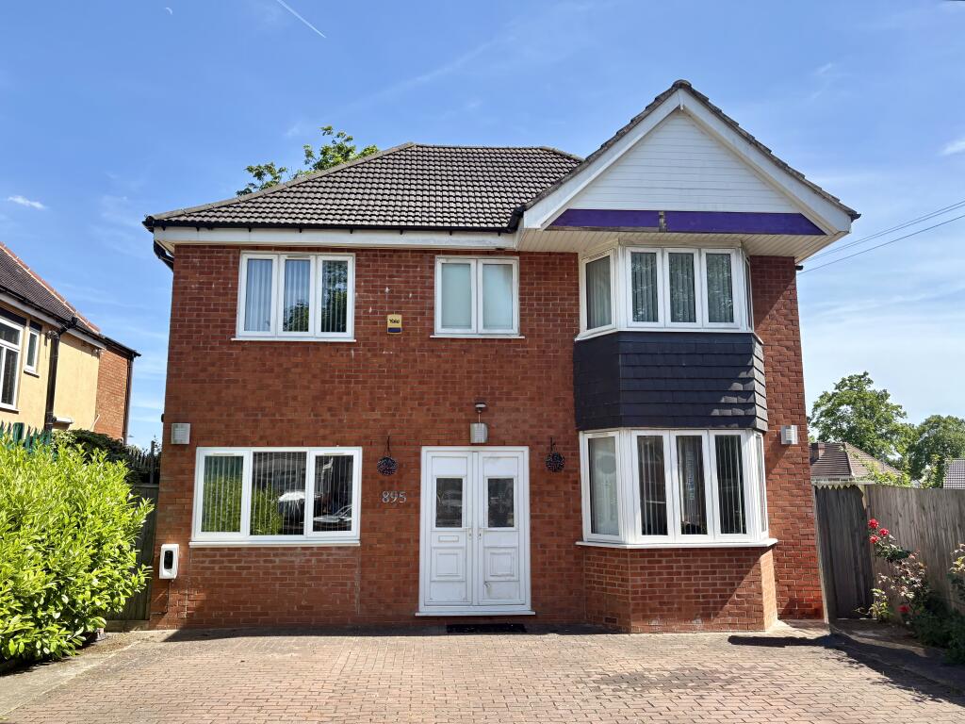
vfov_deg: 53.1
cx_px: 482
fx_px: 725
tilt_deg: +9.9
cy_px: 362
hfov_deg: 67.3
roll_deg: +1.6
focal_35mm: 26
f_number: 1.6
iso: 50
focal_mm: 5.96
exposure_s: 1/1901
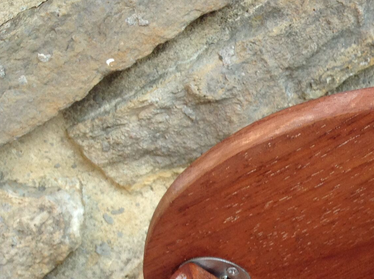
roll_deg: +39.1
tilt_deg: -44.0
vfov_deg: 17.7
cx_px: 420
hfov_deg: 22.9
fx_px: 863
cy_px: 316
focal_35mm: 80
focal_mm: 4.28
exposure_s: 1/60
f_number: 2.4
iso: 64
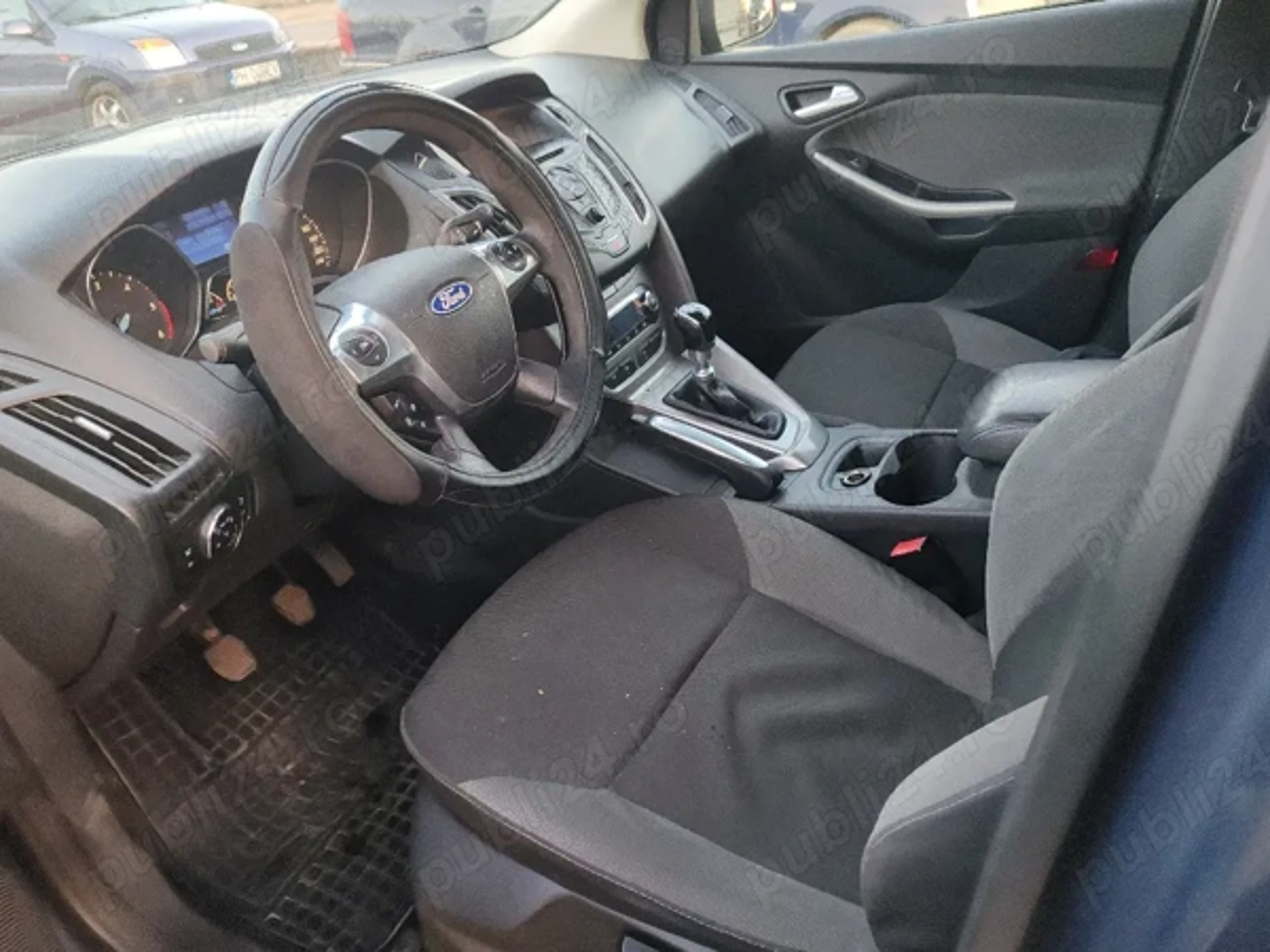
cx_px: 635
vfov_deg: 51.4
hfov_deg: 65.3
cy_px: 476
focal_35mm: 27
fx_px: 991
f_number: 1.9
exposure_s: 1/100
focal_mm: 6.12
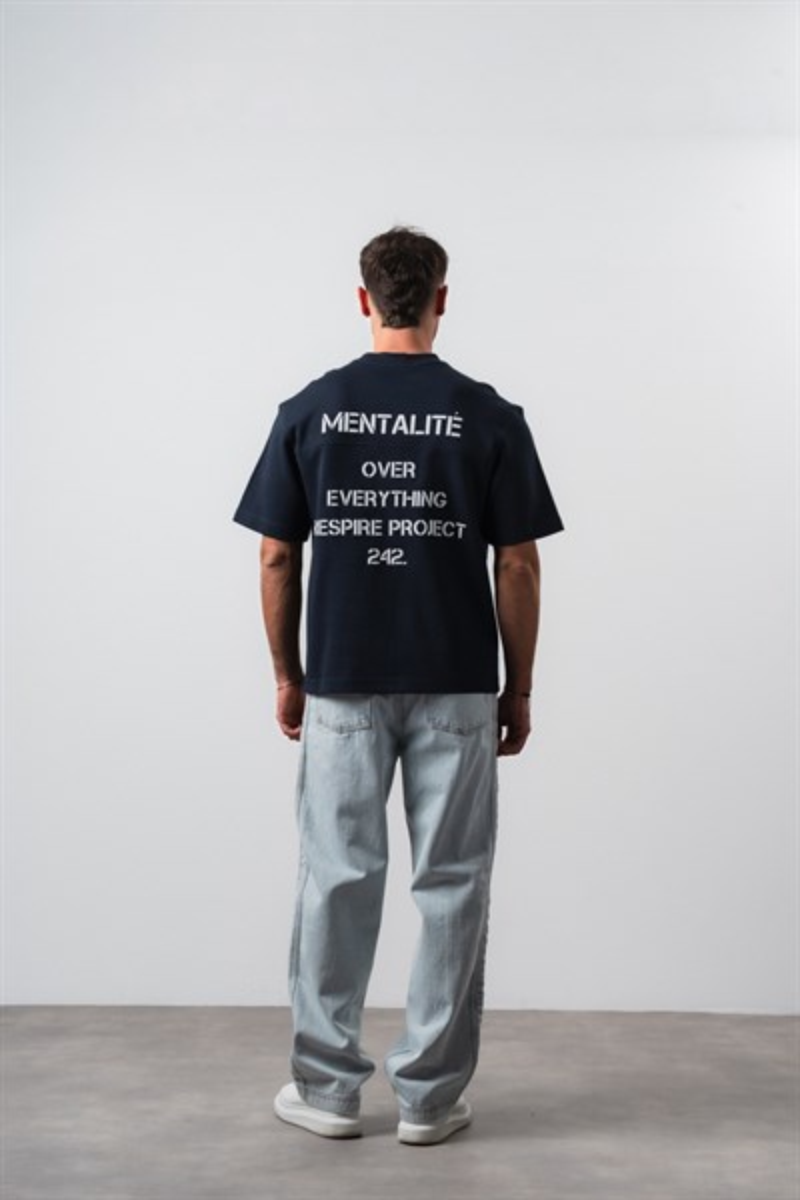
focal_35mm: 68
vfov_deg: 29.8
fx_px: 2253
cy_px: 600
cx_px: 400
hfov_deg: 20.1
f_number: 10
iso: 100
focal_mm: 67.6
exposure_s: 1/125
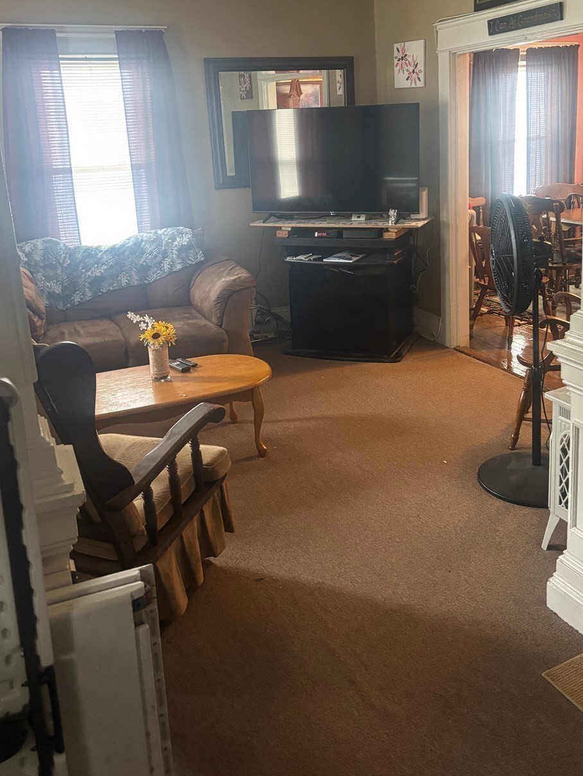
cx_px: 344
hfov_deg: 42.8
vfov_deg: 54.8
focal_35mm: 33
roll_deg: +2.5
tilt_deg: -10.6
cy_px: 298
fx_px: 741
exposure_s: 1/59
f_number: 1.6
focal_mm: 5.96
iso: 500
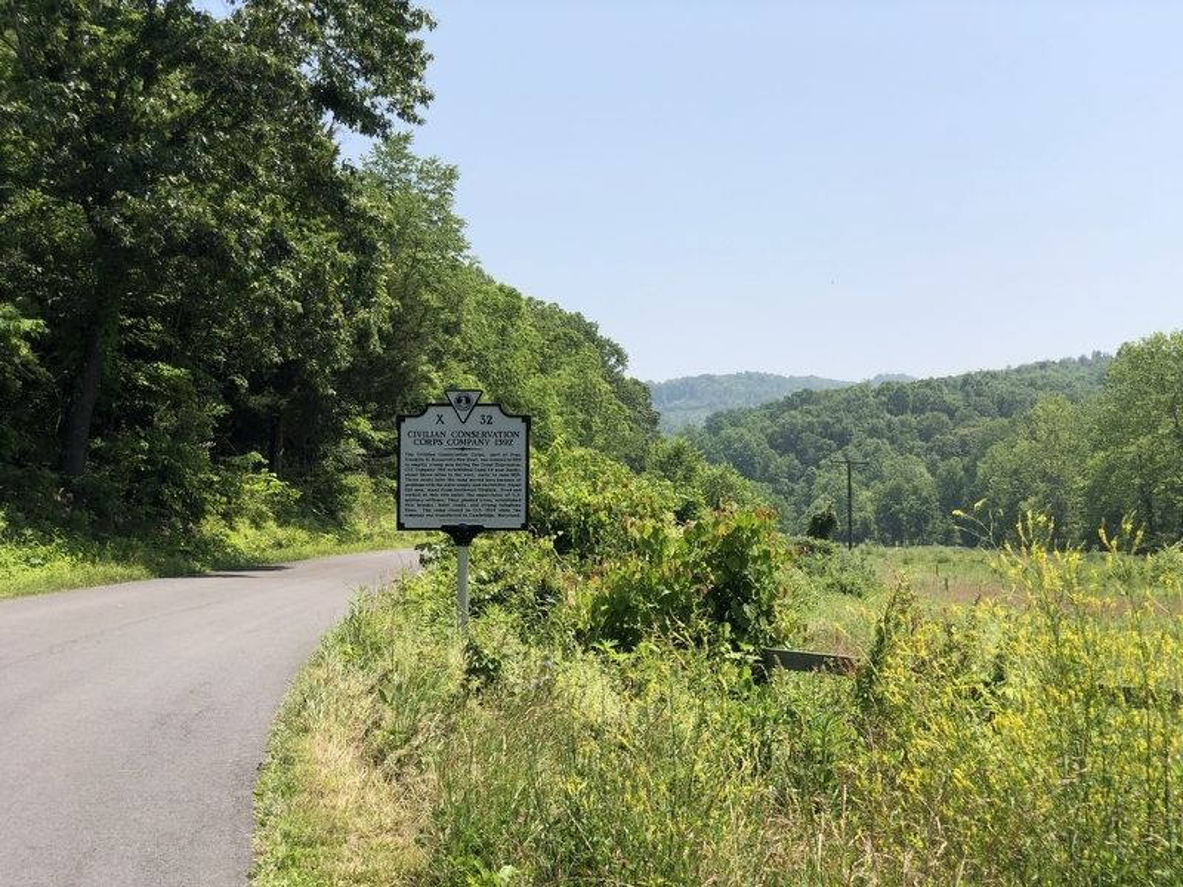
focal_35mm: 52
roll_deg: +0.3
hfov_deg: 36.8
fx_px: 1777
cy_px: 444
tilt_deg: +4.5
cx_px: 592
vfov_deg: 28.0
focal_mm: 6
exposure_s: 1/1021
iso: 16
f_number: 2.4
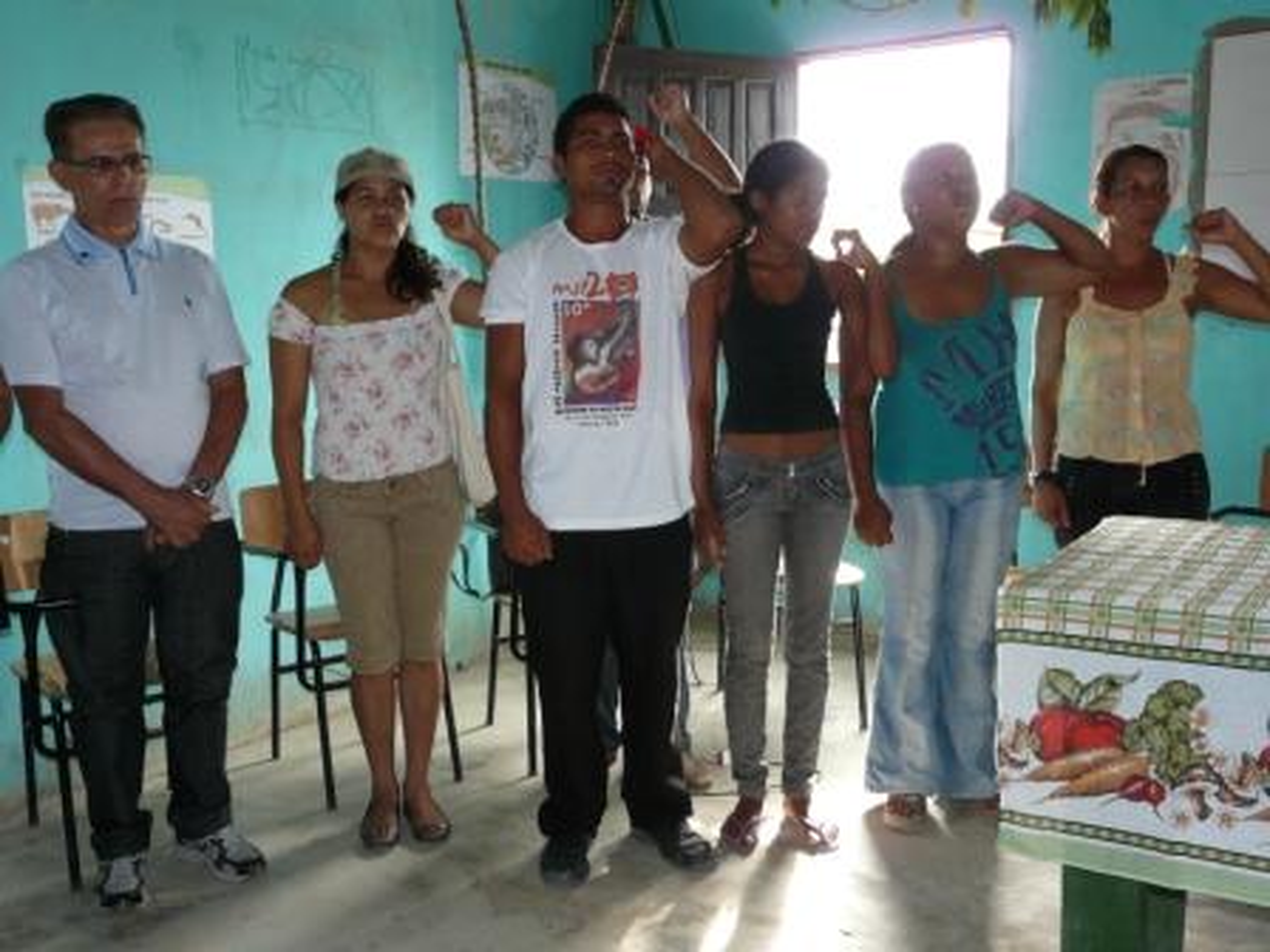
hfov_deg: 52.6
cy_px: 476
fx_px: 1284
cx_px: 635
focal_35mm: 35
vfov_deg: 40.7
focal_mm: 5.7
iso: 100
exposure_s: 1/40
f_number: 2.8
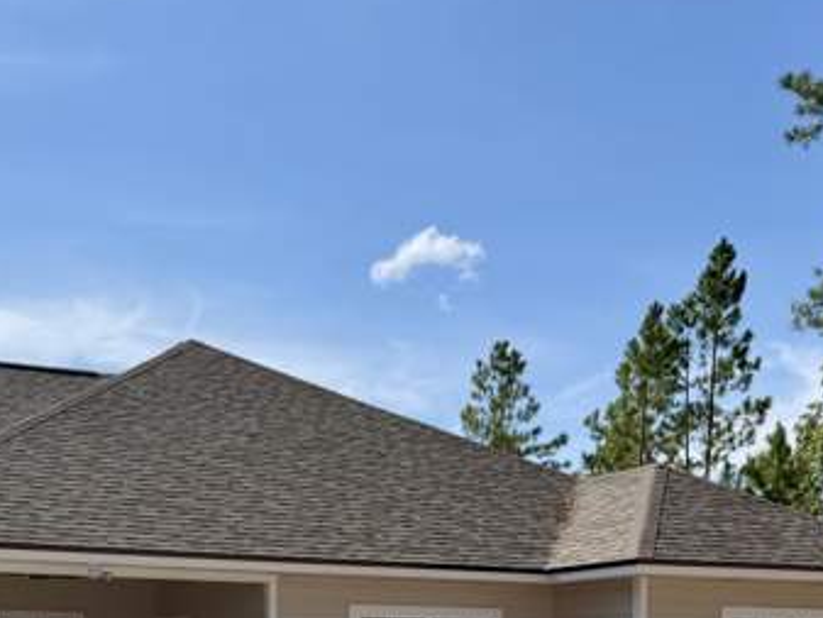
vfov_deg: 23.9
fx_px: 1356
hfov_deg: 33.2
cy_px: 699
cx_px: 225
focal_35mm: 57
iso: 80
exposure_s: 1/6711
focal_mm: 6.76
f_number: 1.78
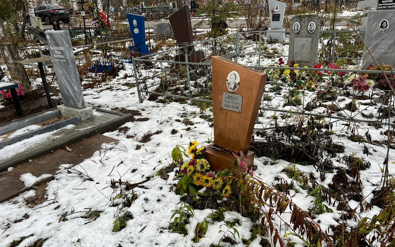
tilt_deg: -24.8
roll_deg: -1.1
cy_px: 131
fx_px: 301
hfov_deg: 66.5
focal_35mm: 28
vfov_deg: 44.5
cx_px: 199
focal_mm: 5.7
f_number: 1.5
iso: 40
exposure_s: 1/279
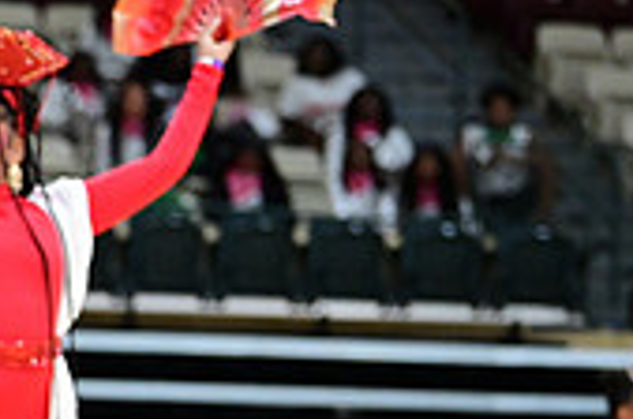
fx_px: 5739
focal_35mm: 327
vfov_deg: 4.2
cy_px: 625
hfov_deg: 6.2
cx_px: -390
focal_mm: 95
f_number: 3.2
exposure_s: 1/1000
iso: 6400
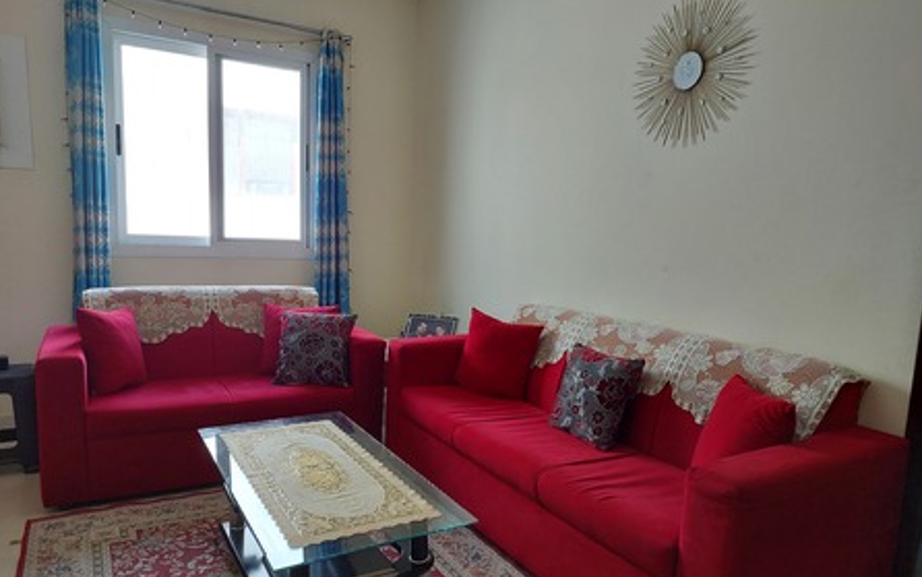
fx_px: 628
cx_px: 462
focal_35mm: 25
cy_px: 324
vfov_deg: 49.2
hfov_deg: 72.5
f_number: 1.8
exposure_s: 1/50
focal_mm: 5.06
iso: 80
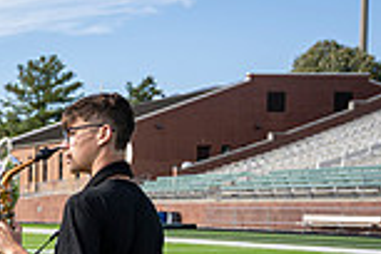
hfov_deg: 18.6
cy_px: 303
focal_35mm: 91
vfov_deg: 14.6
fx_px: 963
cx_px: -256
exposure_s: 1/250
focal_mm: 24
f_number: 4.5
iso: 80
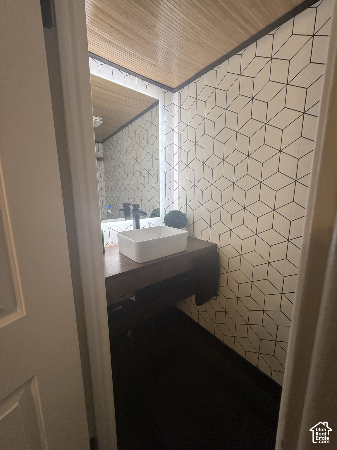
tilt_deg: -10.0
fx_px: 182
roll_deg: +0.1
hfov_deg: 85.7
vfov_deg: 102.1
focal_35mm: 14
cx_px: 168
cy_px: 225
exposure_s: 1/120
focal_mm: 2.22
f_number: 2.2
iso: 160
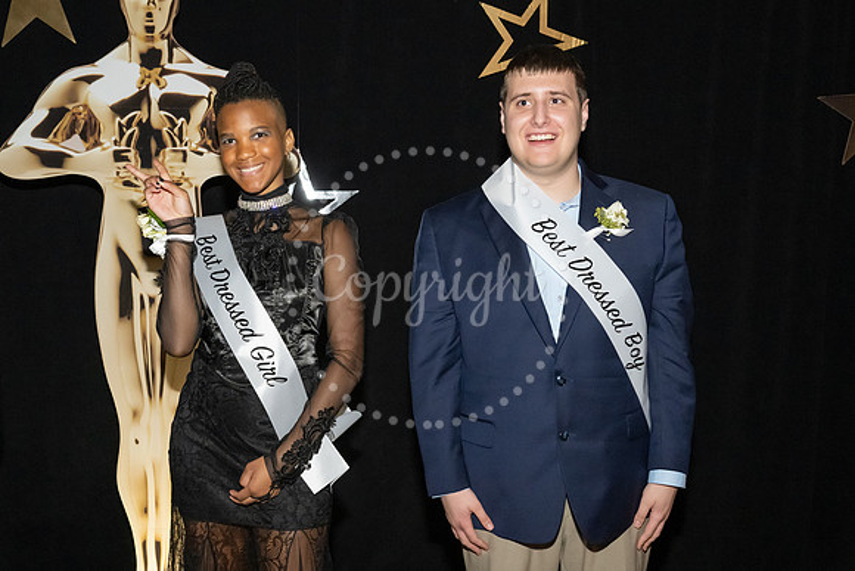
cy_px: 330
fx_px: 964
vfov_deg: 32.9
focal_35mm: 41
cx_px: 387
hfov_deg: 47.8
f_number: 5.6
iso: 6400
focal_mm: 32
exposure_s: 1/125
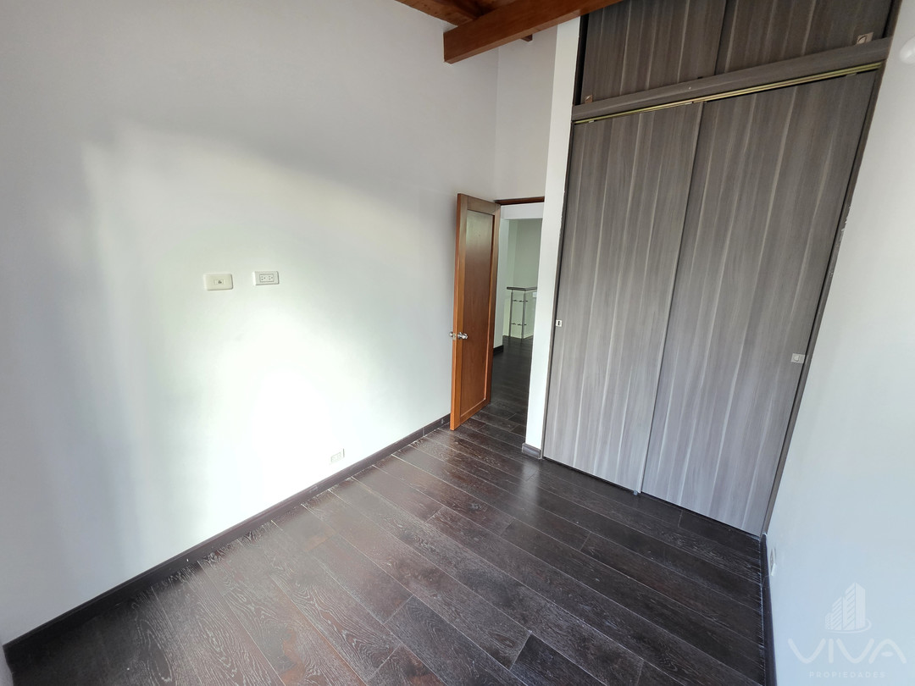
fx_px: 344
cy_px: 343
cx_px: 458
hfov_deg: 106.2
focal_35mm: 13
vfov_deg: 89.9
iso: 800
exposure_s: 1/60
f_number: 1.9
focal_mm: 2.2
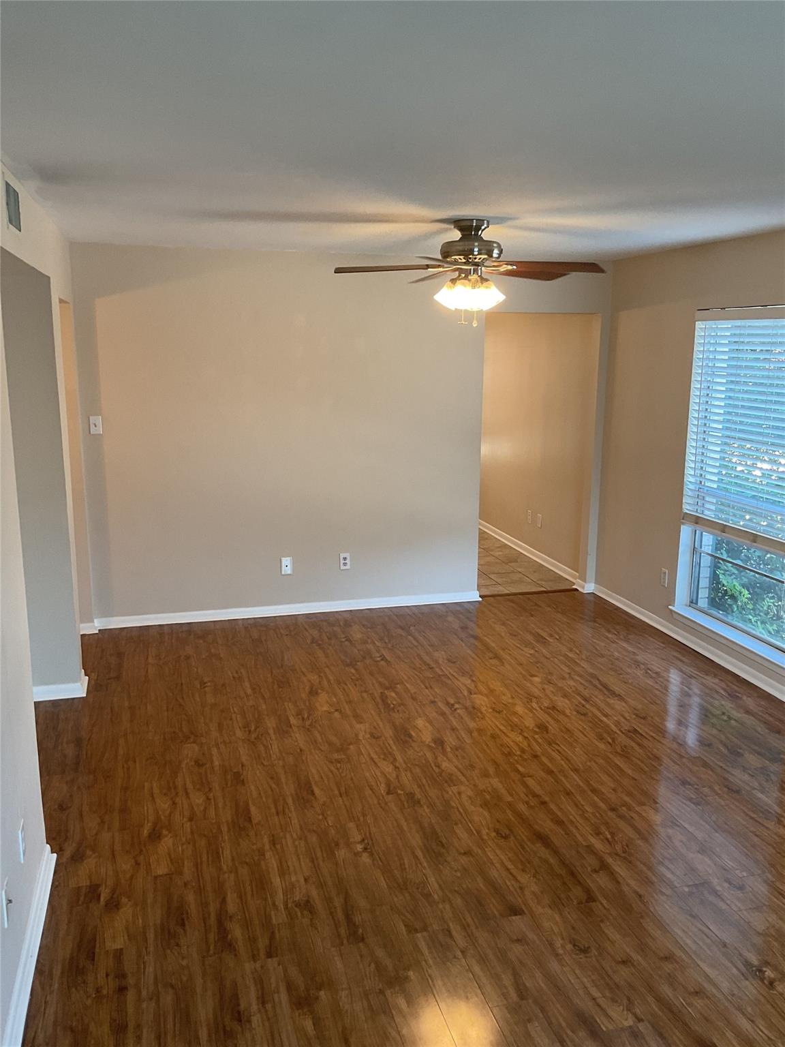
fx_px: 877
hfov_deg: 48.2
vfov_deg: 61.7
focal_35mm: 29
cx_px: 392
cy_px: 524
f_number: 1.8
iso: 50
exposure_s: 1/60
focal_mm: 3
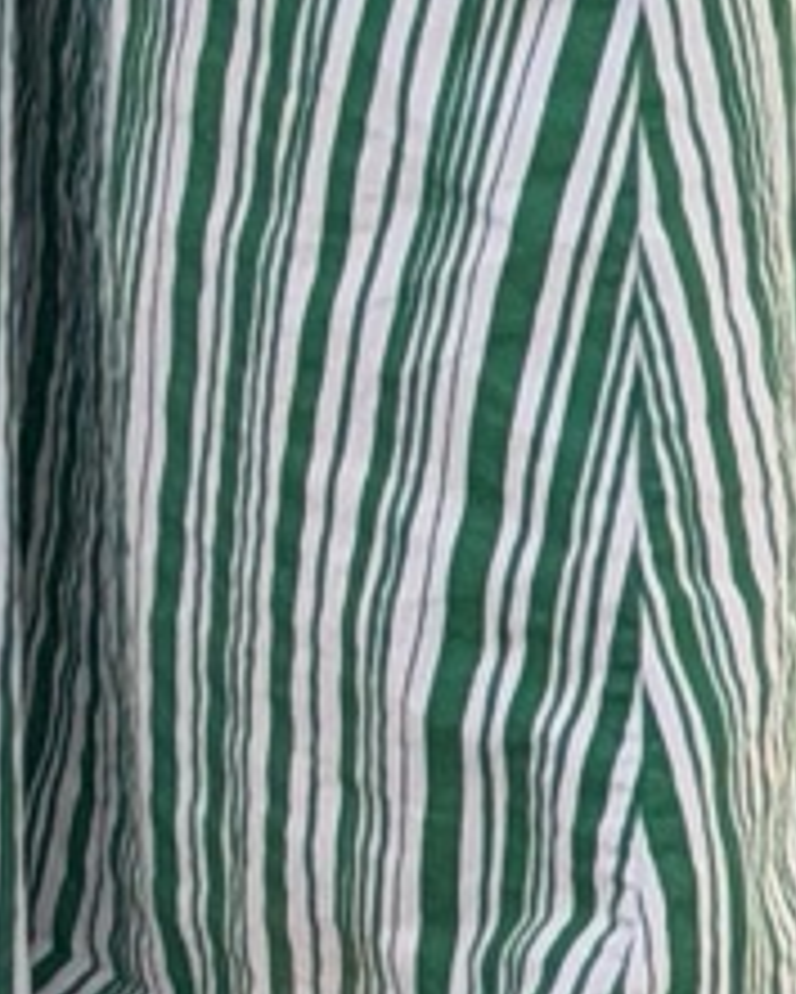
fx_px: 9976
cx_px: -1061
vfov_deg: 5.5
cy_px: -1228
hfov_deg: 4.5
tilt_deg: -9.1
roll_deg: +0.1
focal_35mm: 339
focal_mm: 6.76
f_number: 1.78
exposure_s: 1/2577
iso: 80
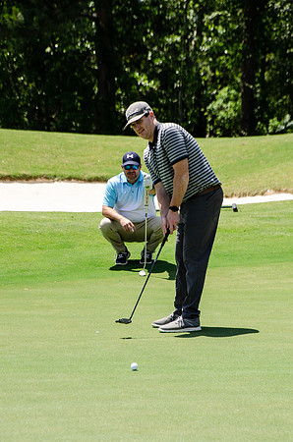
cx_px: 146
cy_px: 221
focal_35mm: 165
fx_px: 2024
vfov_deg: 12.5
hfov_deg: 8.3
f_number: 7.1
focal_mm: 110
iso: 400
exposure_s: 1/800
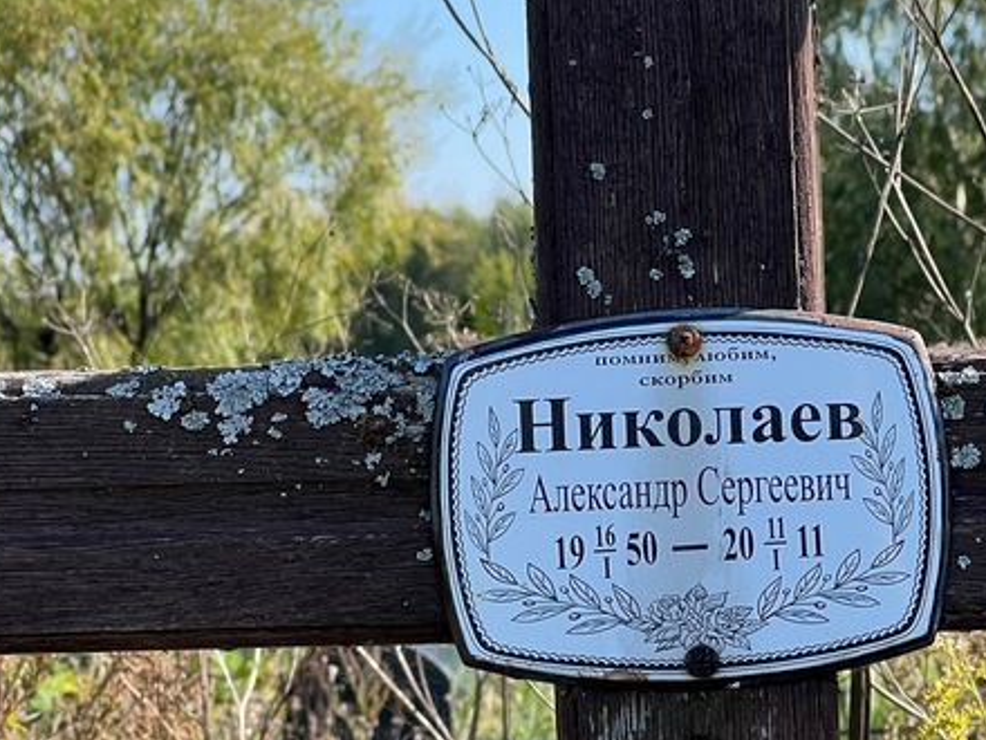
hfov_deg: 14.1
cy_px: 451
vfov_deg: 10.6
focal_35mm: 140
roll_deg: +2.2
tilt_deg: -0.6
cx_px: 722
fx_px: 3988
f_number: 2.8
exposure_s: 1/268
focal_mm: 9
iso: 32
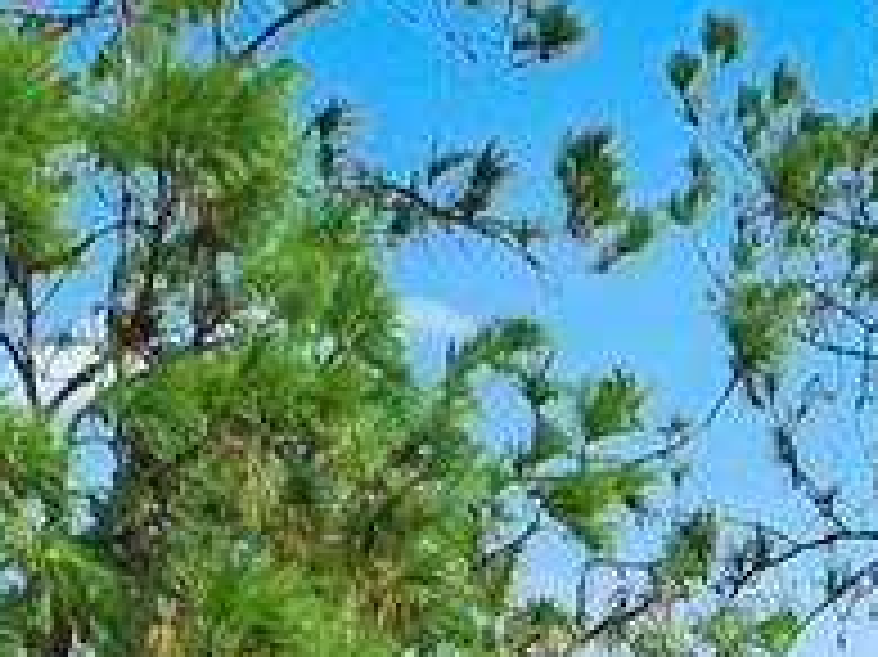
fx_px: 3194
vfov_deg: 10.1
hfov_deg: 15.4
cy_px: 1606
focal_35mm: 126
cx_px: 892
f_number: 2.8
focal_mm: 12.29
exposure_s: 1/1600
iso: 100
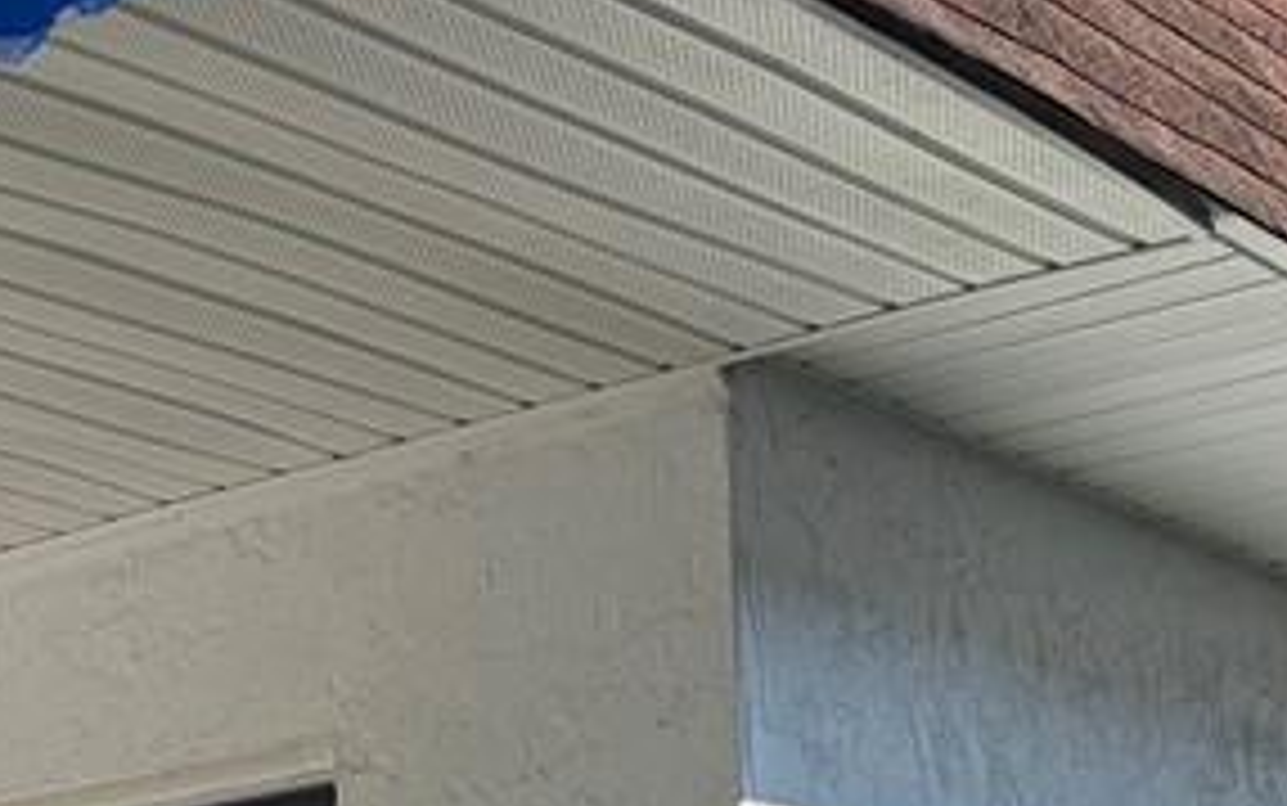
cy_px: 1207
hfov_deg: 20.2
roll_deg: -0.3
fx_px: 3193
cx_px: -531
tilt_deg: +5.6
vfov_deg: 13.5
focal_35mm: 91
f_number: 1.78
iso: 100
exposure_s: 1/3759
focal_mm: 6.76
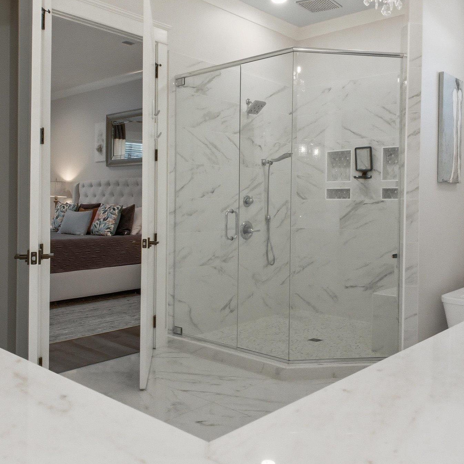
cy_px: 208
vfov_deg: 49.7
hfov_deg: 49.6
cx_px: 259
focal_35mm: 33
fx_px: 500
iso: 12800
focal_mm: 17
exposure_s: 1/8000
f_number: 10
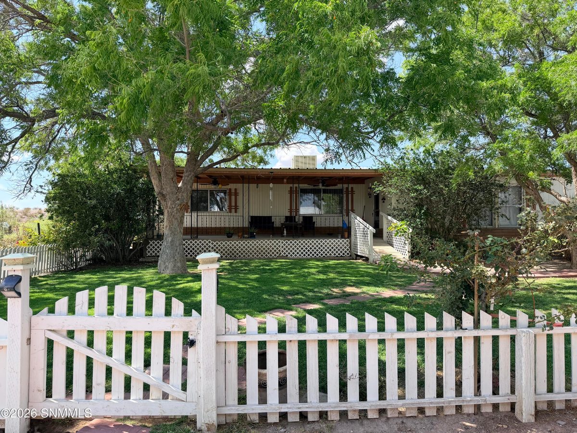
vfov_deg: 56.8
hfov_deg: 71.6
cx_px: 288
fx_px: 400
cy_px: 216
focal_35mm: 24
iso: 100
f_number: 1.78
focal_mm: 6.76
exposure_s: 1/2232
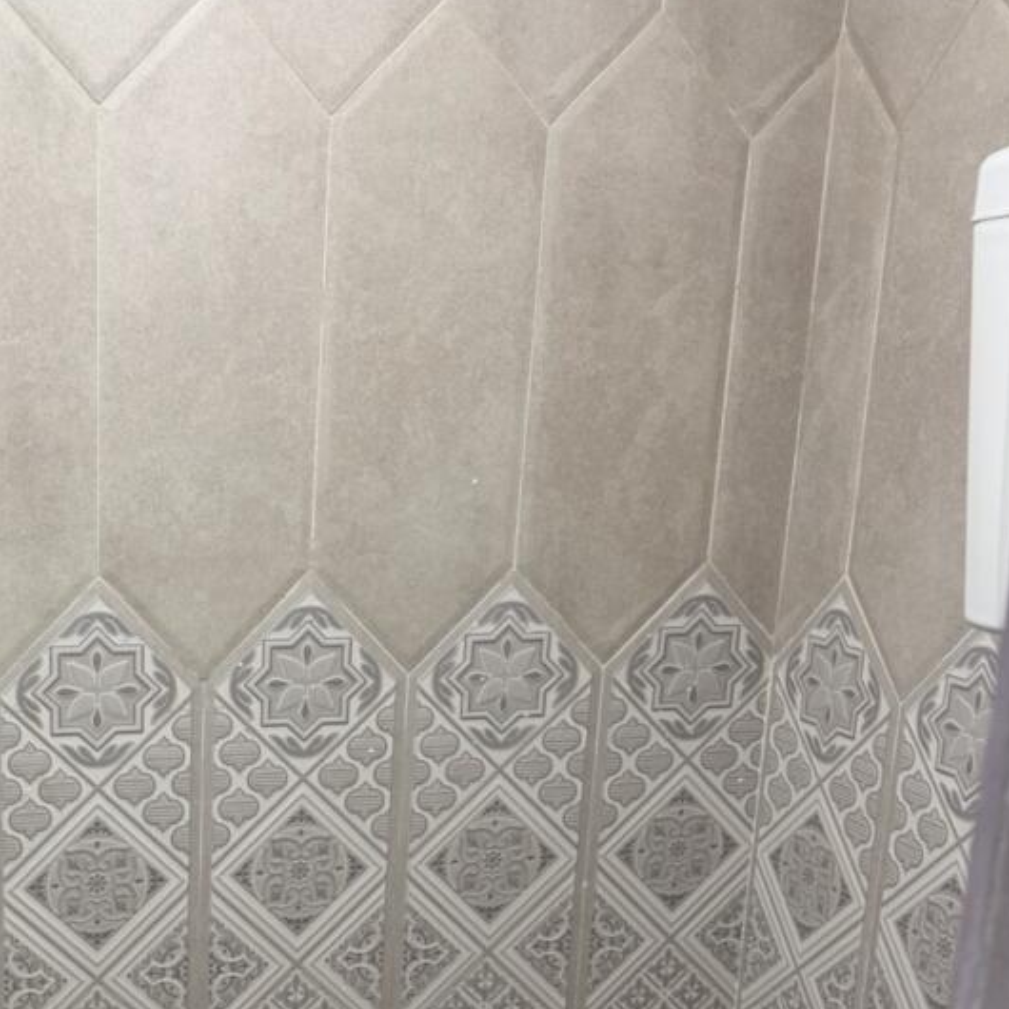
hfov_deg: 34.2
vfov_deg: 34.4
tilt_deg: -14.7
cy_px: 784
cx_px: 184
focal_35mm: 48
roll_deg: -1.3
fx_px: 1583
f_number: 1.78
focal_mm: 6.76
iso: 100
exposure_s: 1/100
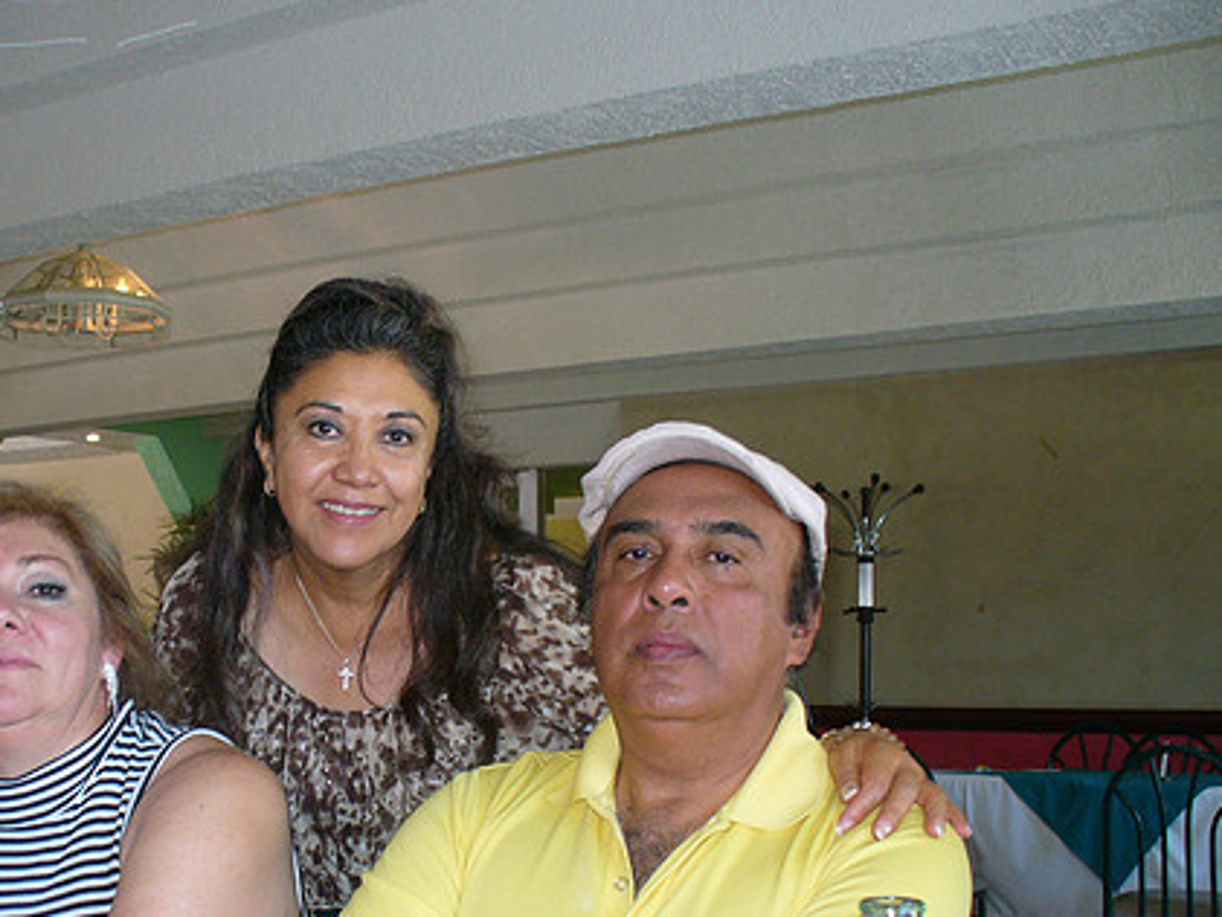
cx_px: 421
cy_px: 576
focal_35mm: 51
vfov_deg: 28.5
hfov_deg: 37.1
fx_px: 1801
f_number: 2.8
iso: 100
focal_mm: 6.1
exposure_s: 1/30
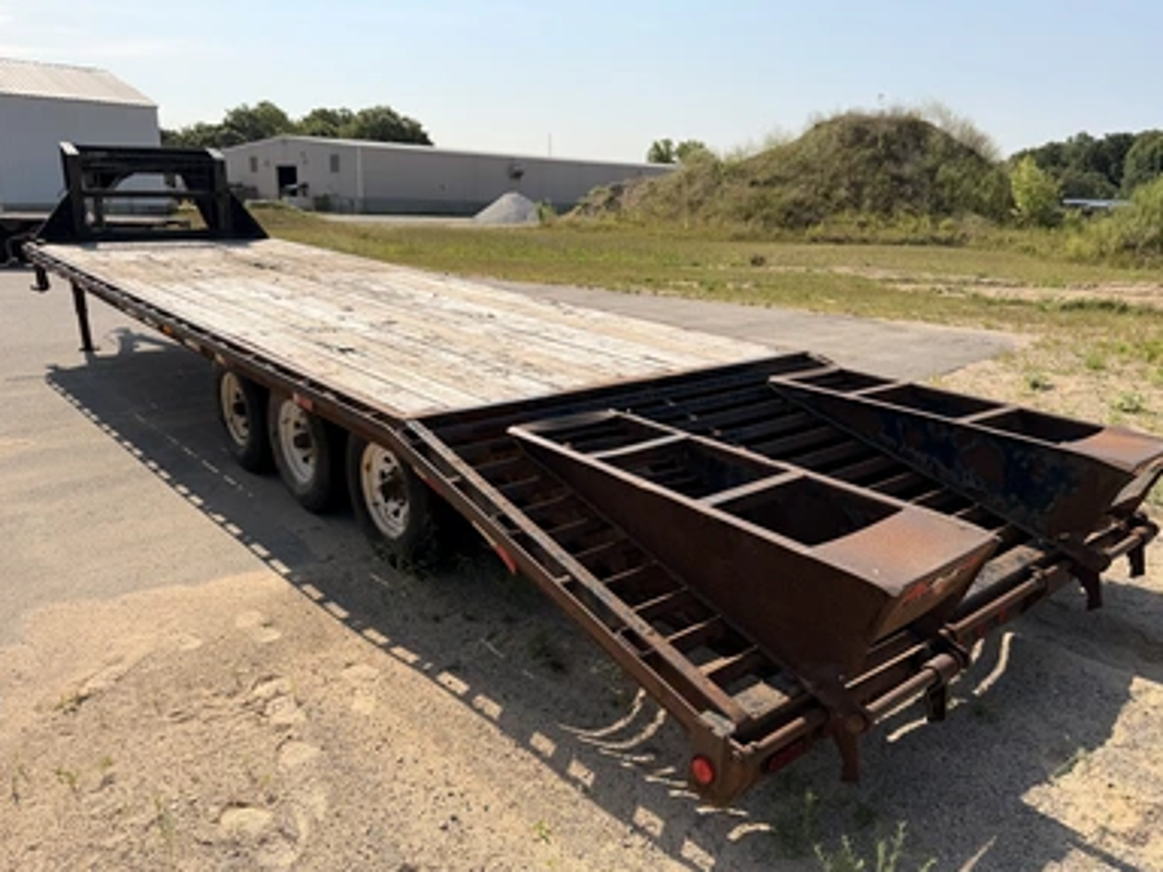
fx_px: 840
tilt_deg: -15.6
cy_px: 442
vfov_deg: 54.9
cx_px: 588
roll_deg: -0.8
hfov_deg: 69.4
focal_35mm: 25
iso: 80
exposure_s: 1/6173
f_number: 1.78
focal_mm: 6.76
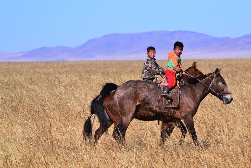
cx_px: 126
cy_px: 84
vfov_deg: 4.6
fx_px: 2092
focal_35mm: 300
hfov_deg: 6.9
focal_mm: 200
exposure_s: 1/500
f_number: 11
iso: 320
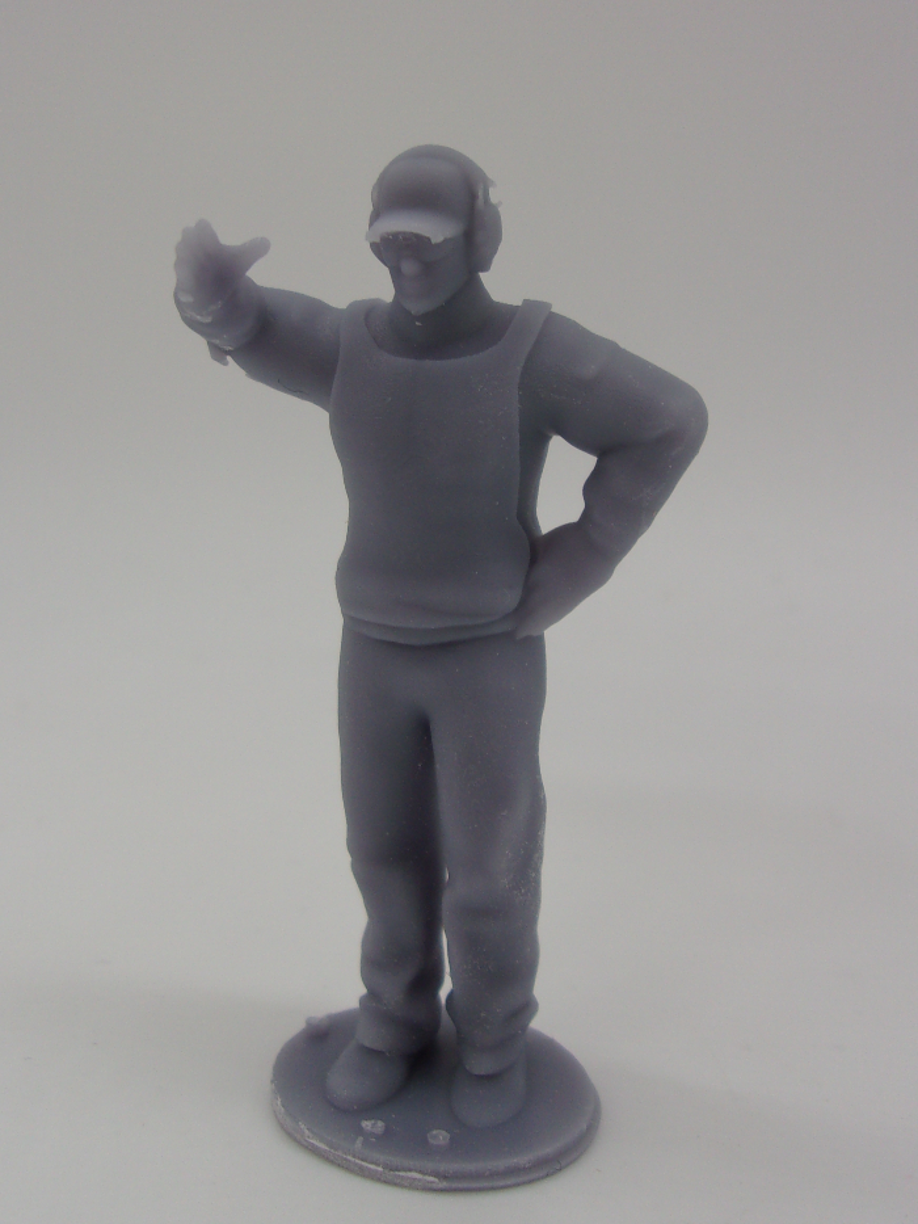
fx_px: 954
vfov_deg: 65.3
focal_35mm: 27
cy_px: 612
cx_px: 459
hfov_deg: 51.4
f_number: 3
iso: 80
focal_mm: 4.9
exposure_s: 1/85
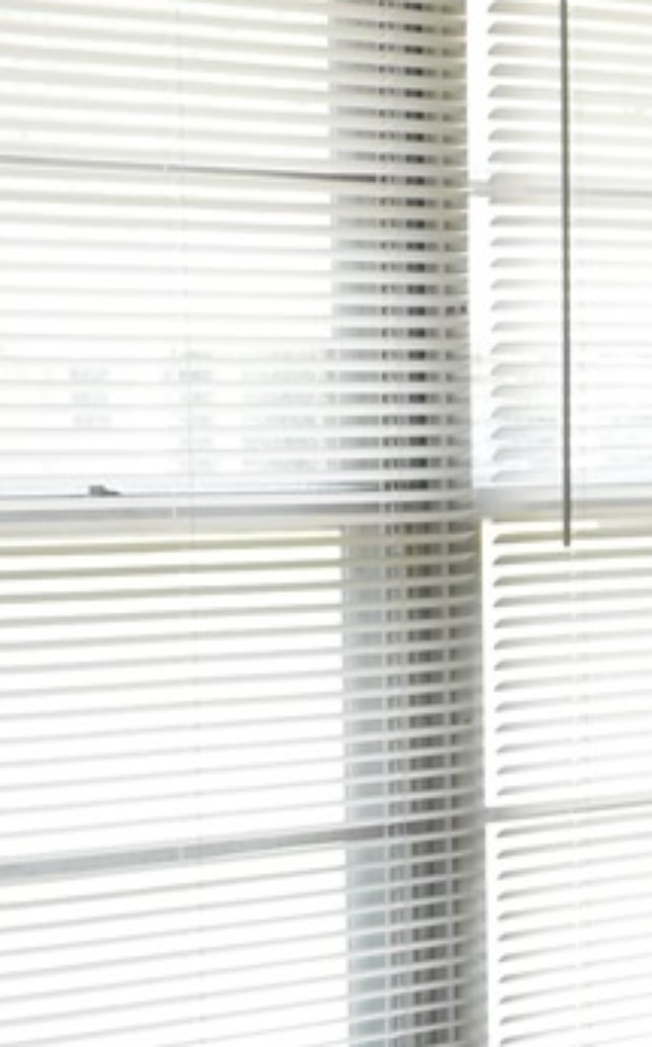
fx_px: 5242
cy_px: 835
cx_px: 1522
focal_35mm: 184
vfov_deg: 11.4
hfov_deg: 6.8
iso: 110
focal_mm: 18
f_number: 3.5
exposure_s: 1/60
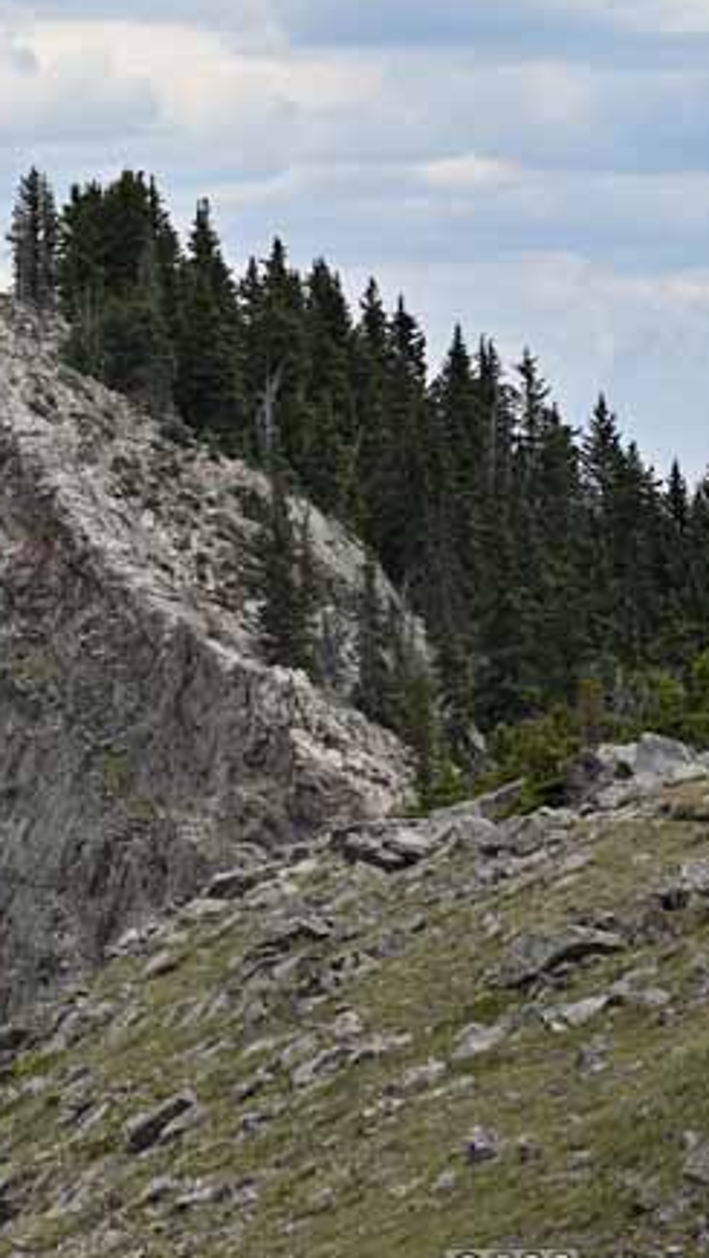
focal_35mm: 179
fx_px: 5977
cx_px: -266
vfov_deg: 12.0
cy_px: 525
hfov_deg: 6.7
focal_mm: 93
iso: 64
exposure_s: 1/640
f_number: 5
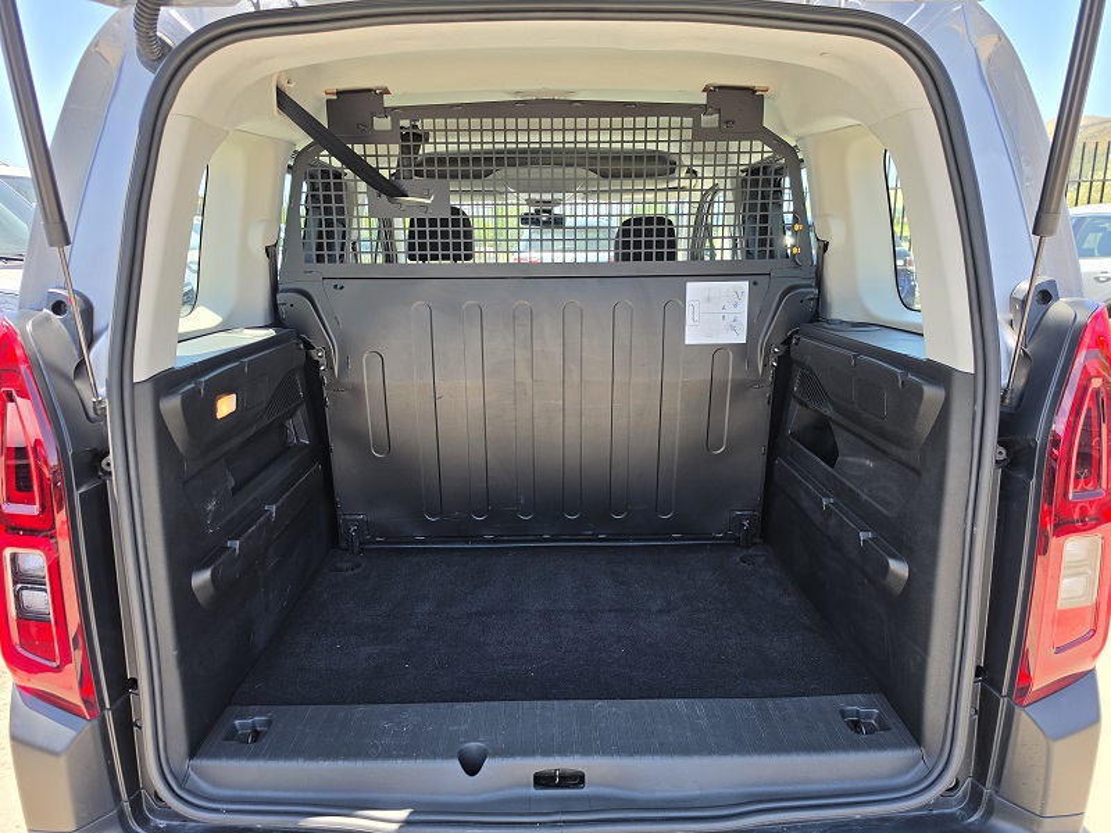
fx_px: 738
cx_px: 556
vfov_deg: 58.9
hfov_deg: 73.9
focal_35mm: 23
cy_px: 416
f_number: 1.4
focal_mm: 6.5
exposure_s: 1/359
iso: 20
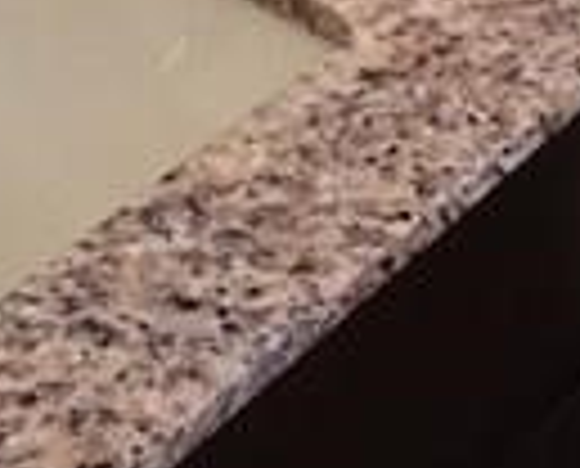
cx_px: 432
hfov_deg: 13.7
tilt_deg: -32.1
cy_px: -252
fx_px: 2410
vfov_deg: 10.7
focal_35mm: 140
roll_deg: -2.7
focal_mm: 4.15
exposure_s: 1/30
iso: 25
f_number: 2.2
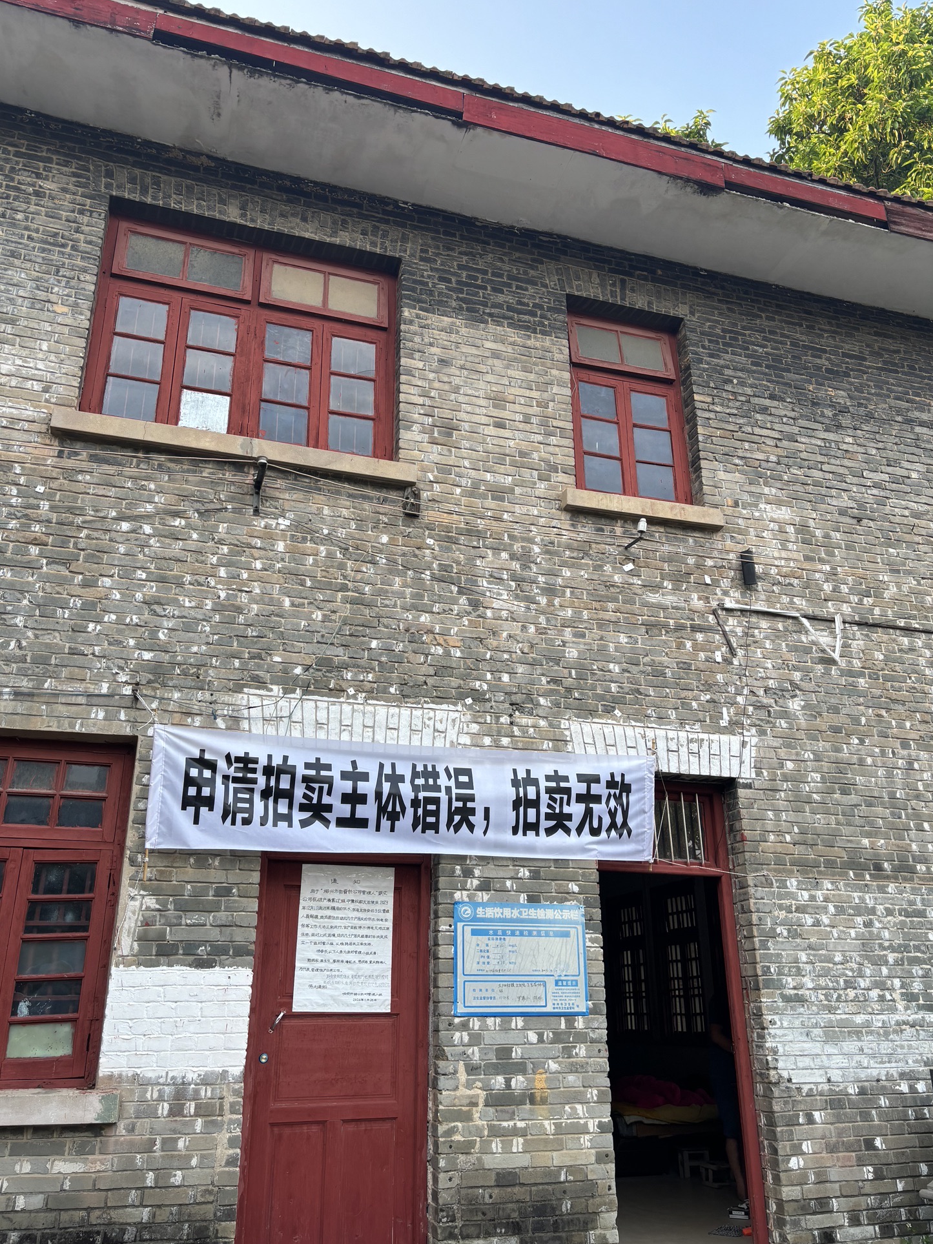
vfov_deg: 65.3
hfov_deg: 51.3
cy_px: 621
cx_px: 454
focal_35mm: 27
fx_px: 970
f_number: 1.6
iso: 40
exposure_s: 1/121
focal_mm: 5.96
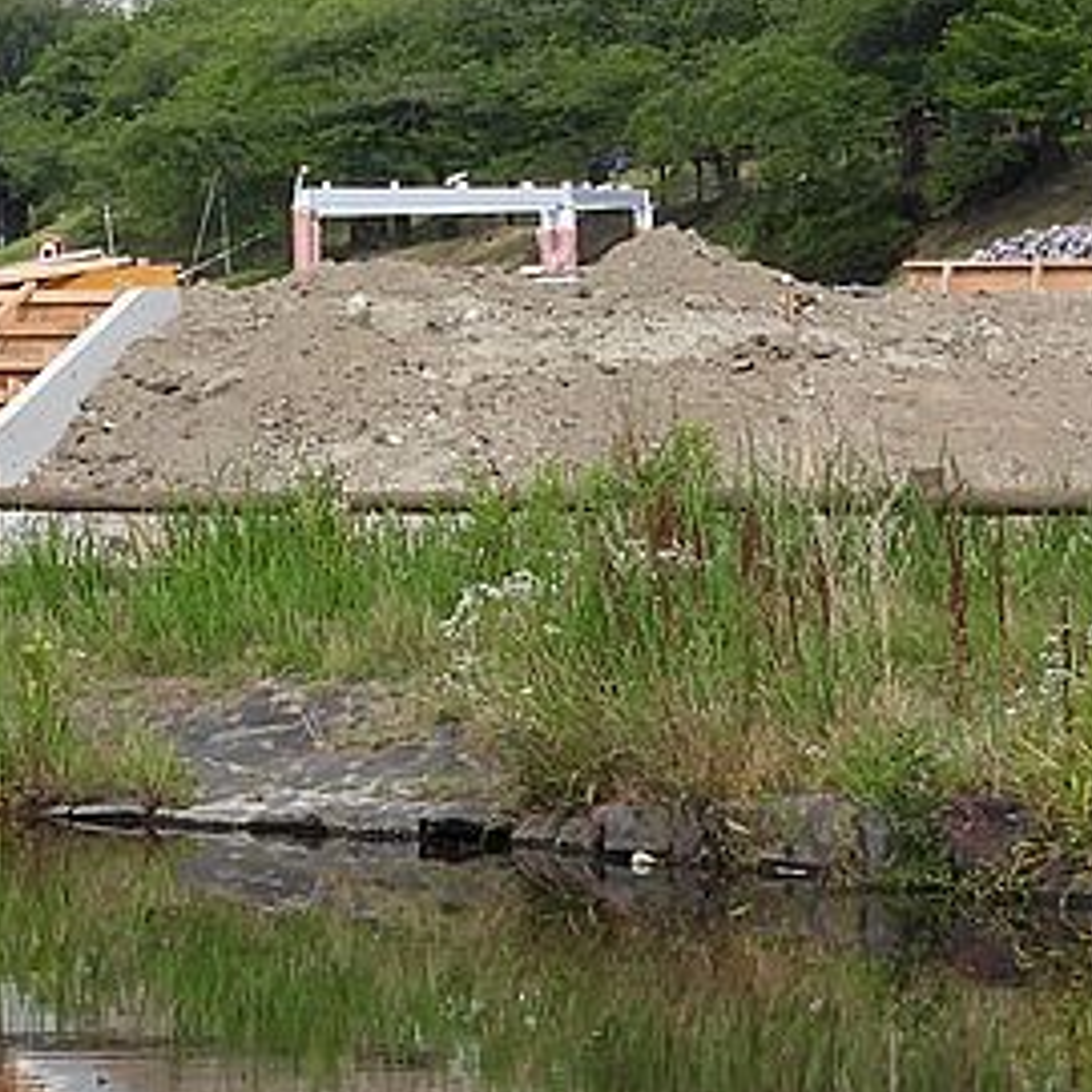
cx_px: -338
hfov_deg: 6.3
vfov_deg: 6.4
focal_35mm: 274
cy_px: 210
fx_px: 9779
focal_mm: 18.7
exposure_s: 1/2000
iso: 220
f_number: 4
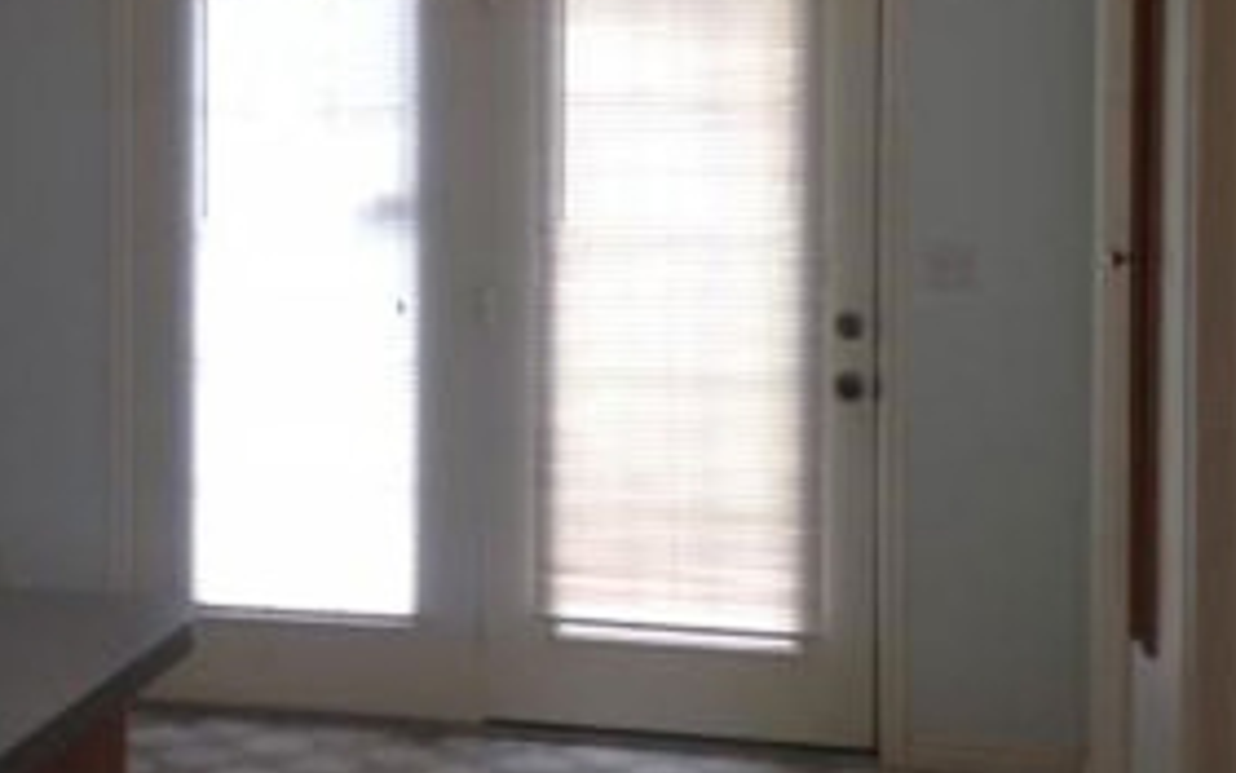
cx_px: 207
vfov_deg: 16.2
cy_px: 181
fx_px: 2695
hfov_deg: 25.3
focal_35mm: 80
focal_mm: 4.12
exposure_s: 1/120
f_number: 2.4
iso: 80
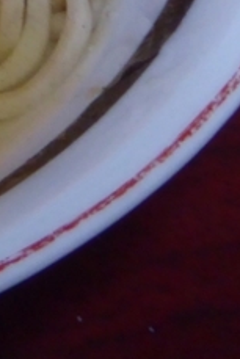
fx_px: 1767
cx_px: -466
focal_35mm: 177
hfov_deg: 7.0
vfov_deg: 11.1
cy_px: -193
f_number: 3.7
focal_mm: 6.7
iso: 400
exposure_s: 1/15
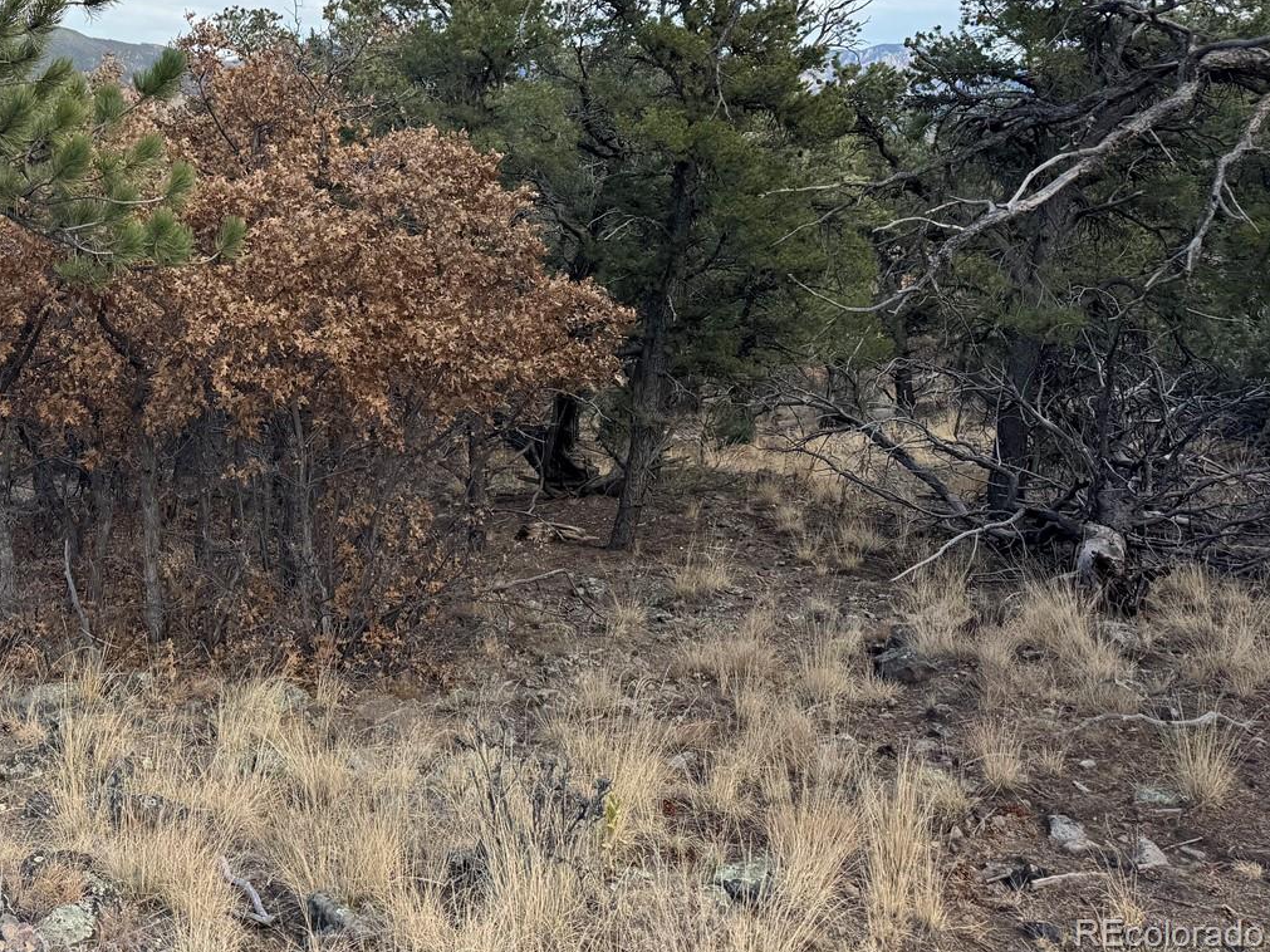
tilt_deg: -6.1
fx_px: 1394
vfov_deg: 36.6
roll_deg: -2.9
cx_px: 274
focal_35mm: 38
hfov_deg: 46.7
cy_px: 206
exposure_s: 1/1869
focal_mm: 6.76
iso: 80
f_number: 1.78
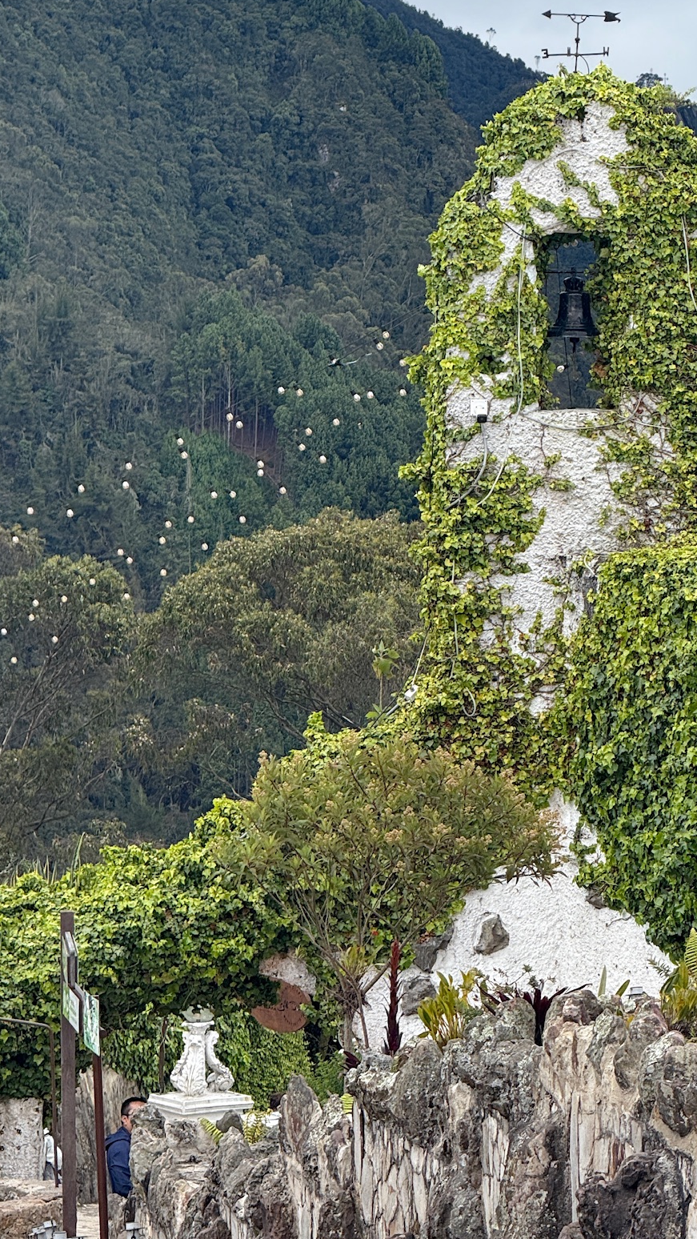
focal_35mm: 173
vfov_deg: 12.4
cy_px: 451
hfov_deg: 7.0
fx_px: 5683
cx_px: 493
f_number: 2.8
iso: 64
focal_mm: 15.66
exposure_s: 1/784
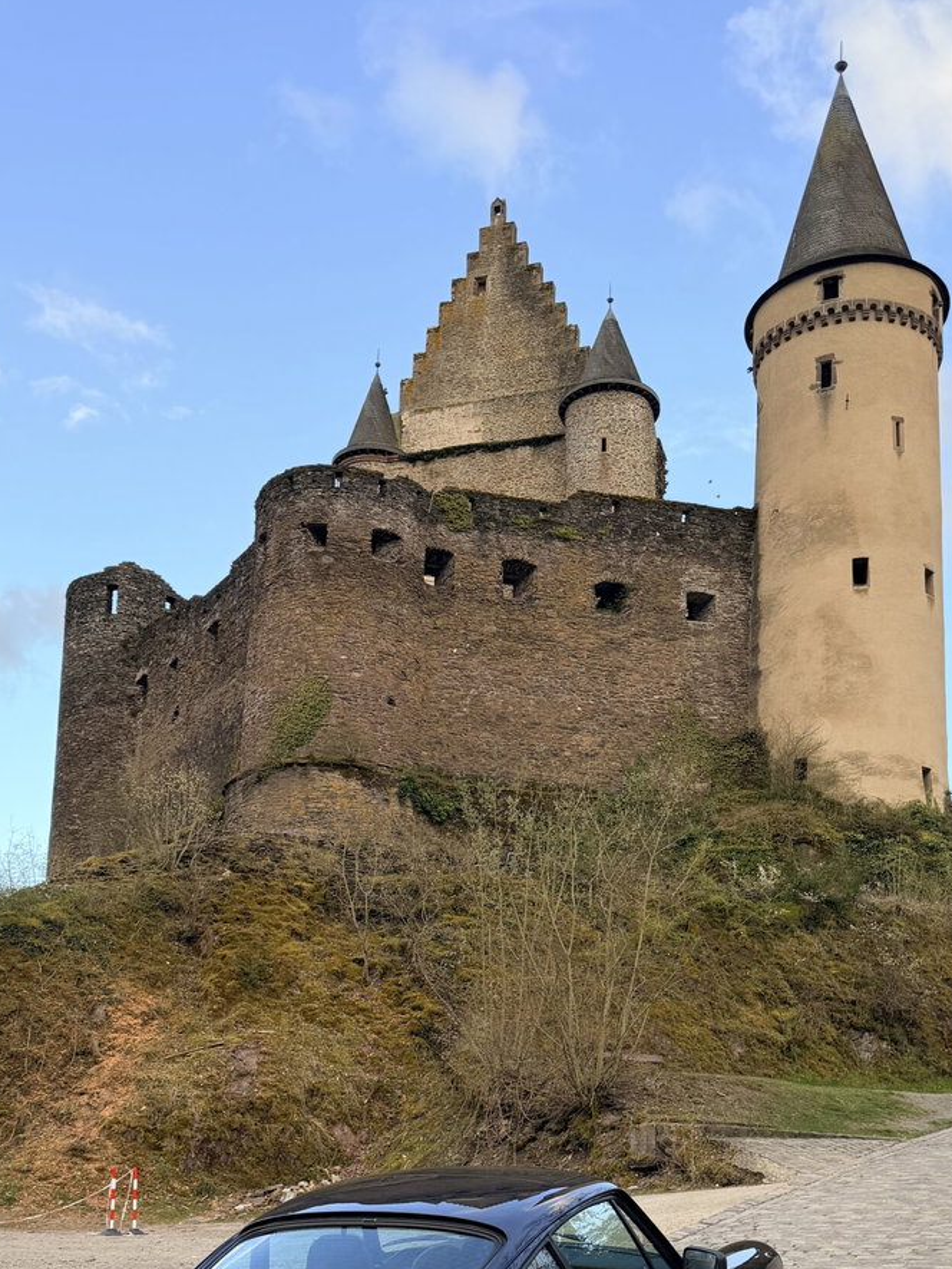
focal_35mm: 37
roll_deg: -0.3
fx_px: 1356
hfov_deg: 38.7
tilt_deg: +9.4
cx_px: 446
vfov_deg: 48.1
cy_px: 964
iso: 100
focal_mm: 6.76
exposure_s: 1/456
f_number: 1.78
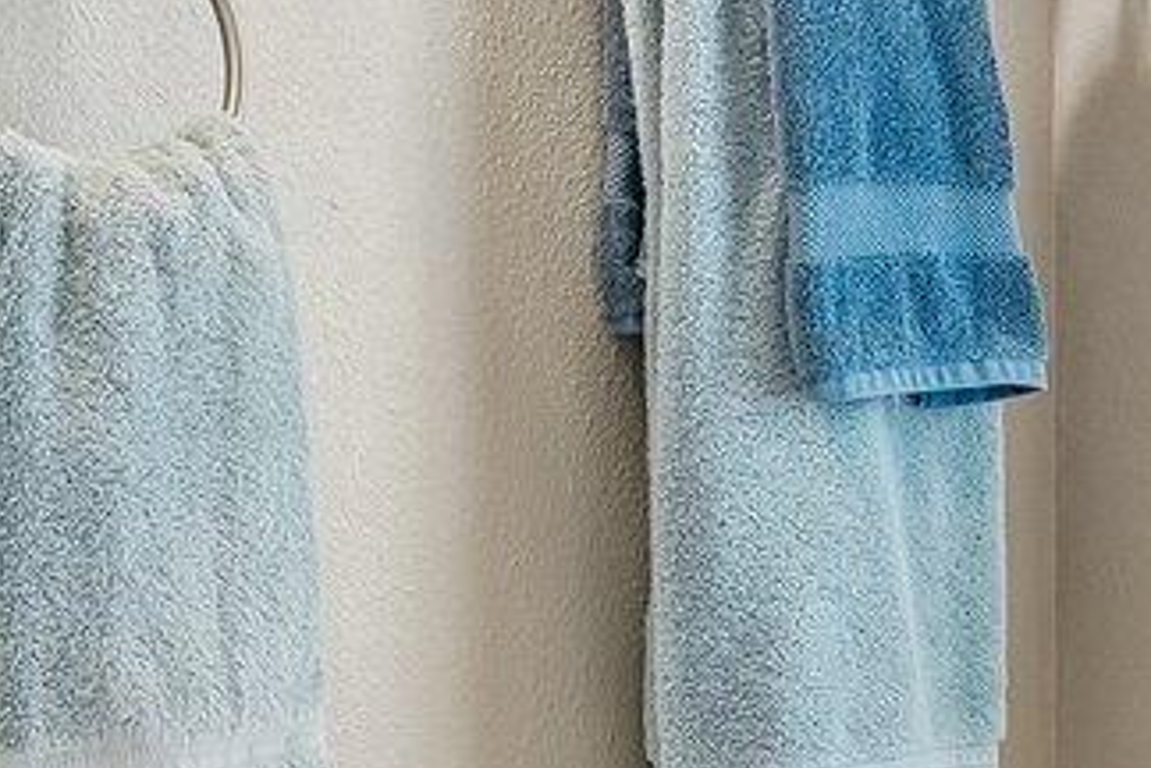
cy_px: 119
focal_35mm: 104
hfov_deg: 19.2
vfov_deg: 13.1
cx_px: 1076
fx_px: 3330
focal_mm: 16.5
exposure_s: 1/60
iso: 400
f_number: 8
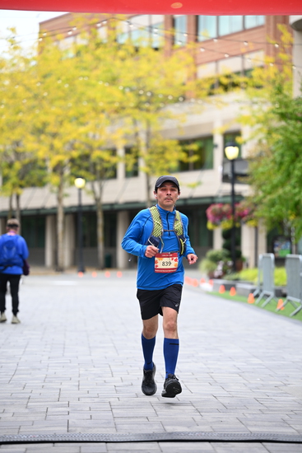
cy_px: 226
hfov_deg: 10.2
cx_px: 151
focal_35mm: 135
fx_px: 1698
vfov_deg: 15.2
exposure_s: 1/1250
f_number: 2.8
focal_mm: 135
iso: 640
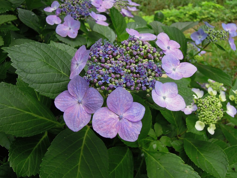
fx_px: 212
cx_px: 118
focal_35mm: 31
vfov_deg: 45.4
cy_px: 89
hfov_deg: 58.4
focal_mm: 5.5
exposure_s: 1/320
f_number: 3
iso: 160
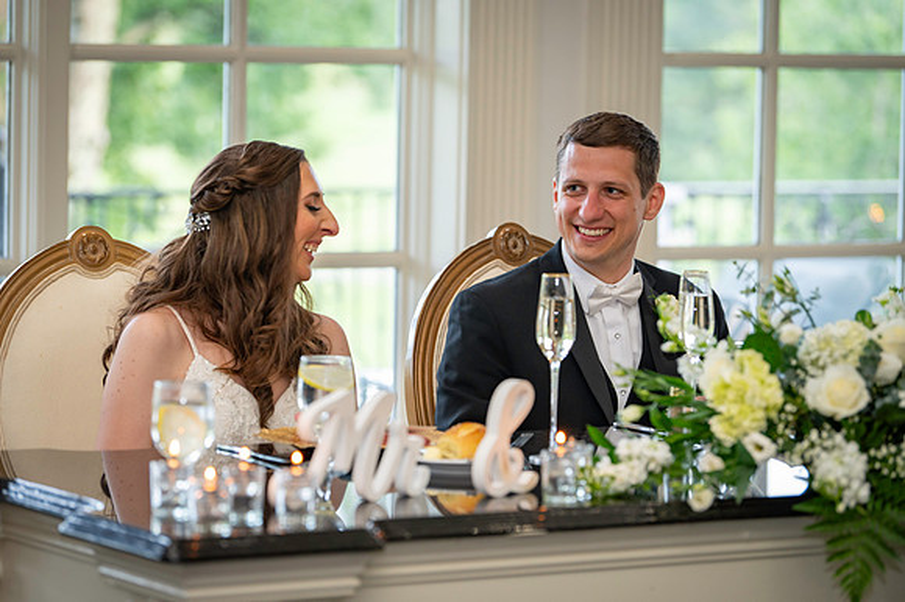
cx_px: 452
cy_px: 301
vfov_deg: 9.8
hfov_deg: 14.7
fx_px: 3517
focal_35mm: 140
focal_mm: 140
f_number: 3.5
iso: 1000
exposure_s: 1/100
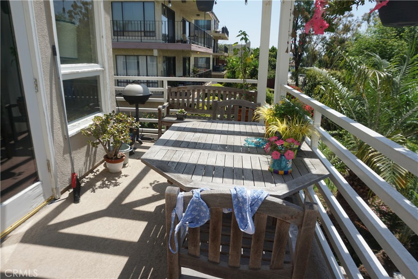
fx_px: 279
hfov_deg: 73.7
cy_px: 140
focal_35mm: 24
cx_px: 209
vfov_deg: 53.1
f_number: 9
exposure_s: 1/160
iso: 100
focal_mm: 16
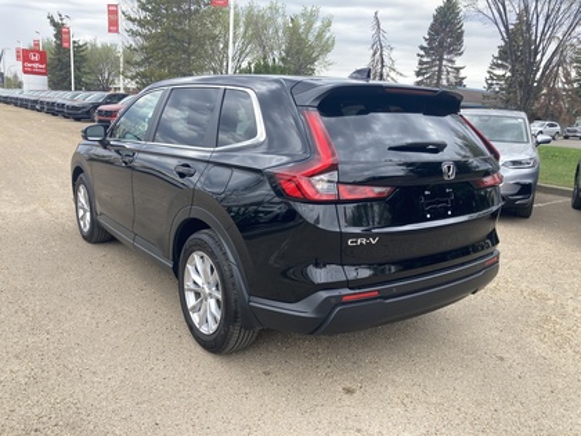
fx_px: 470
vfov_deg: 49.7
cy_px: 218
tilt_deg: -12.9
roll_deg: -4.2
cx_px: 290
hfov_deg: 63.4
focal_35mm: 28
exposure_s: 1/134
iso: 20
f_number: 1.8
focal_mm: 3.99
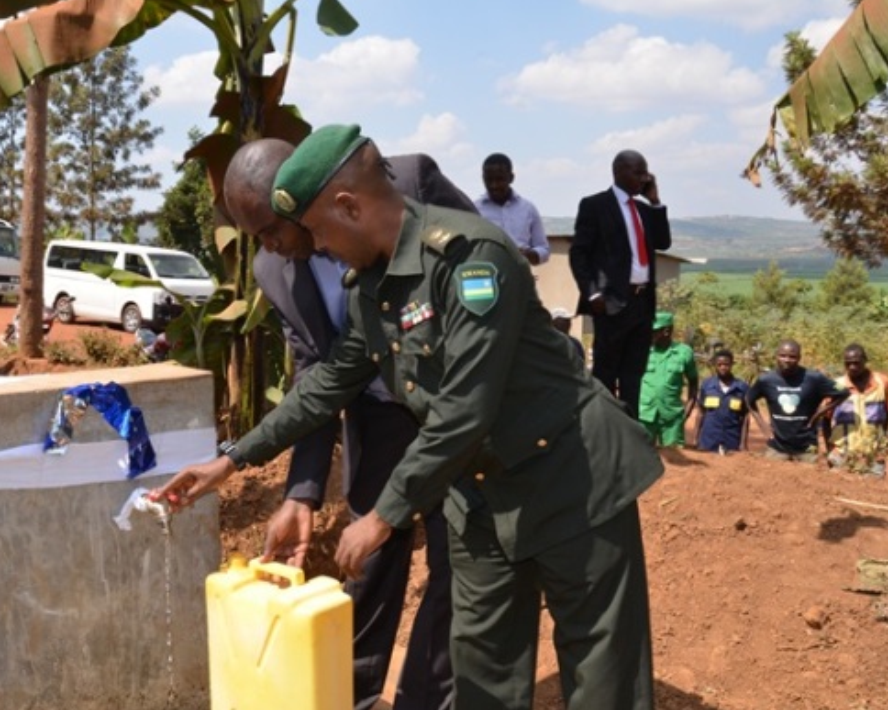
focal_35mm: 37
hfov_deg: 49.3
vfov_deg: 40.5
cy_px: 360
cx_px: 363
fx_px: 961
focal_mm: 21
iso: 400
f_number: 13
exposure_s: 1/250
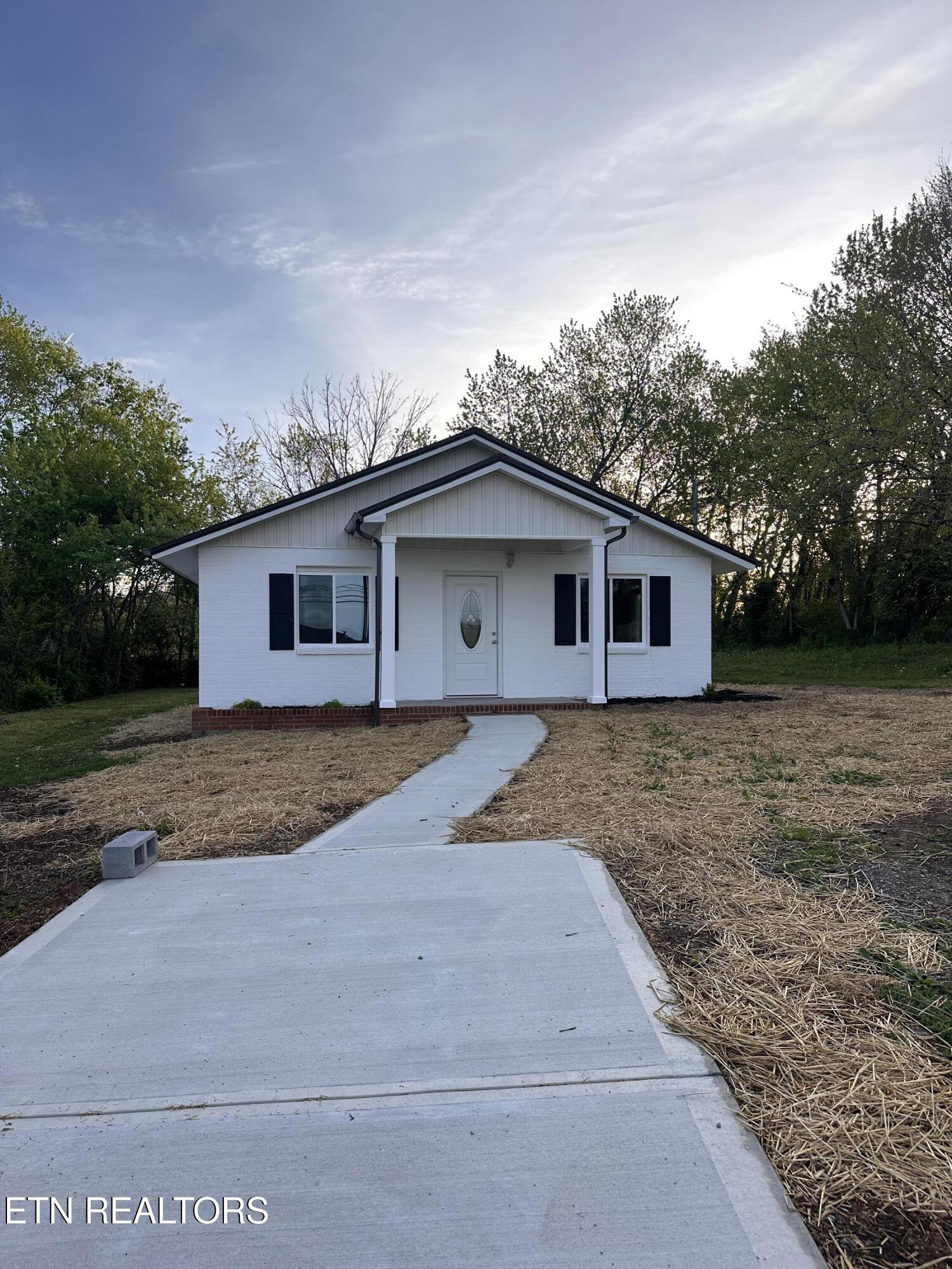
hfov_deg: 56.8
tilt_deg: +0.0
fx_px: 880
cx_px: 476
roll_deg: -0.4
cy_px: 634
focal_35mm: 24
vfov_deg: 71.6
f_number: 1.78
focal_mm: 6.86
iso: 80
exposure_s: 1/767
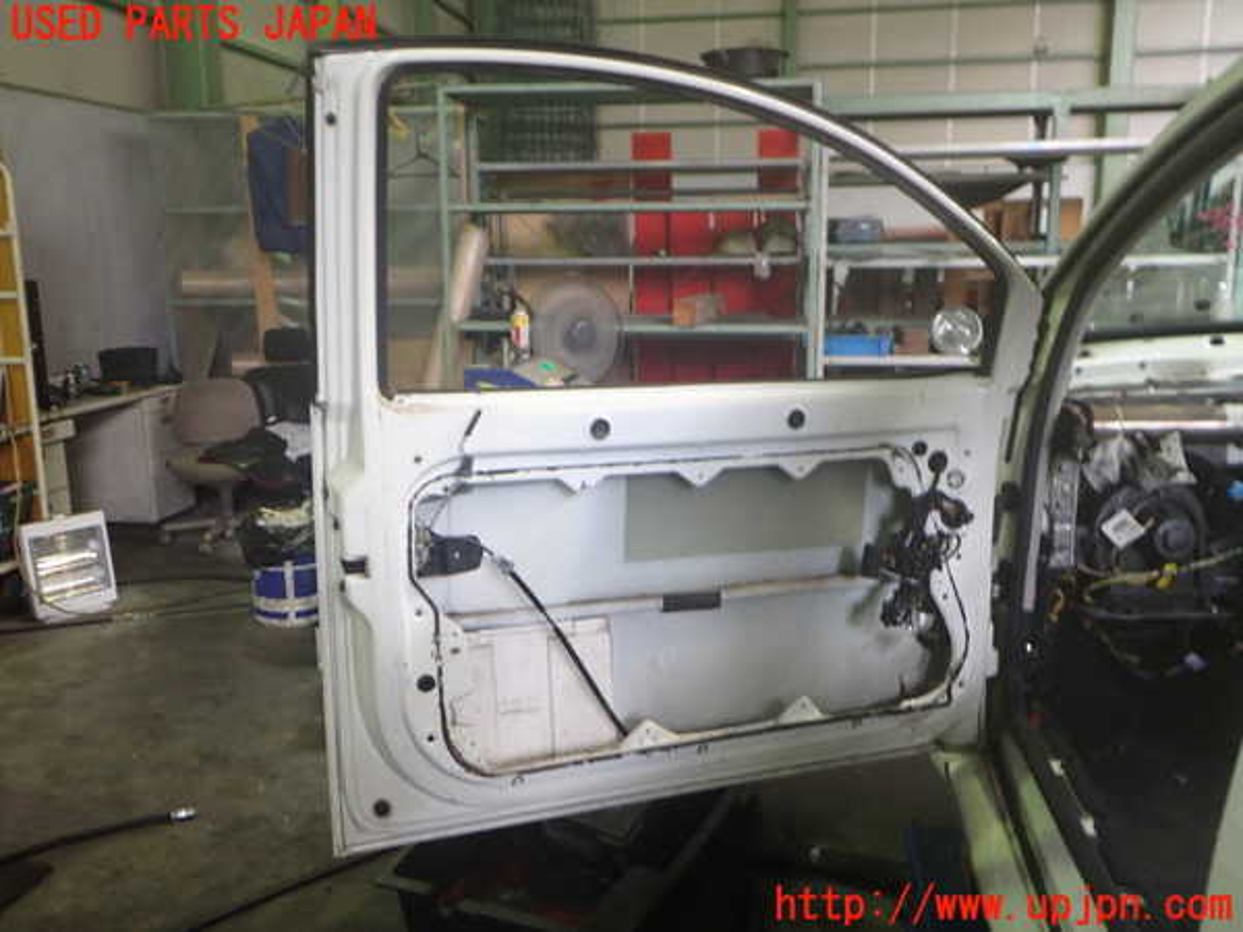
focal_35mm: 30
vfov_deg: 46.8
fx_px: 1077
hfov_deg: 60.0
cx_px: 622
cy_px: 466
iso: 200
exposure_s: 1/40
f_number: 2.3
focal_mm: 5.4
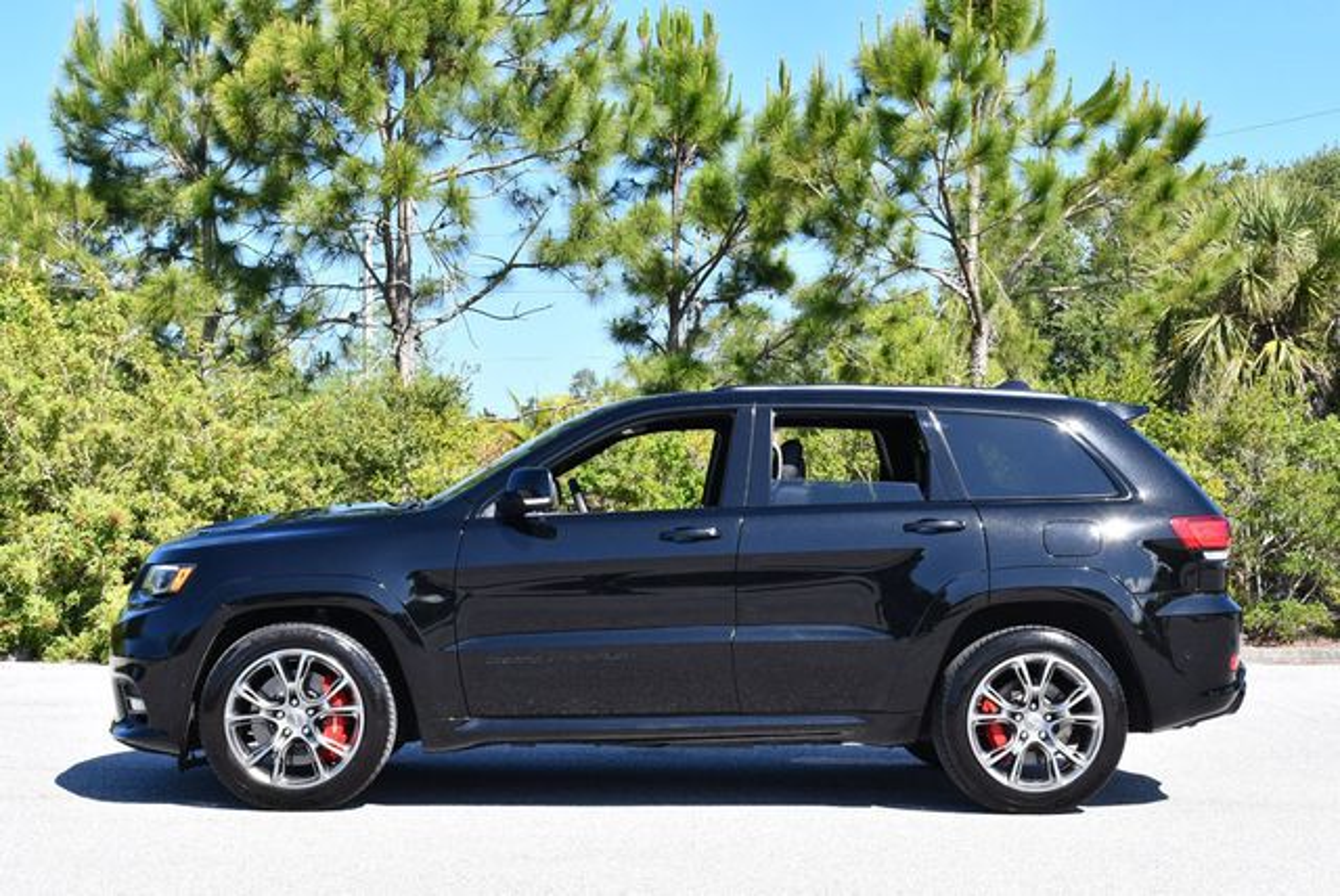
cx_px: 670
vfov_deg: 22.7
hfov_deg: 33.4
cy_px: 448
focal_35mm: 60
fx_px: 2235
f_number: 7.1
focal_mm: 30
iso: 200
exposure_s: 1/250
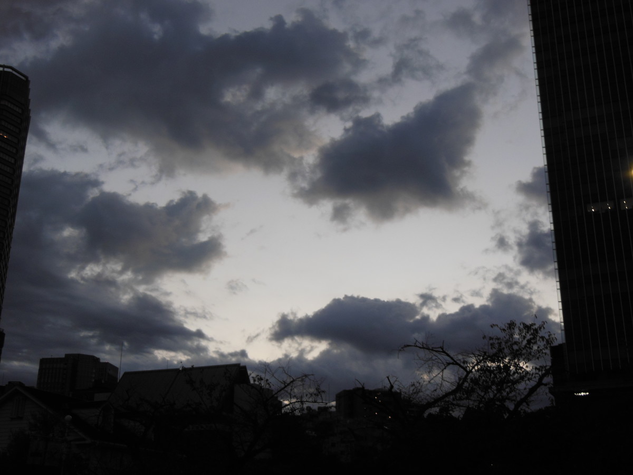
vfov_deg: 32.2
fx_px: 823
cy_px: 238
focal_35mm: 45
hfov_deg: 42.1
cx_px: 316
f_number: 4.4
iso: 125
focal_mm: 8
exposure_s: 1/40
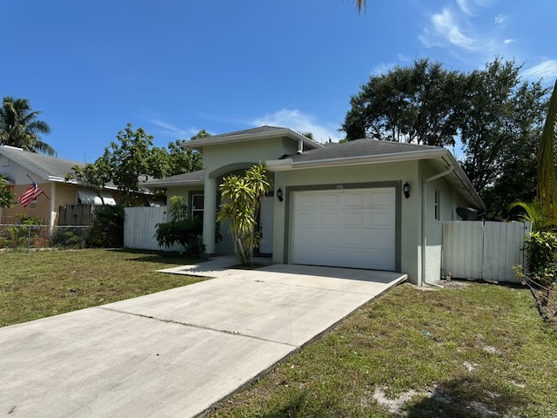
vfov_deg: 56.8
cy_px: 209
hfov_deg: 71.6
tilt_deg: +3.2
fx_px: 386
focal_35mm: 24
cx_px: 278
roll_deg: -2.1
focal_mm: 6.86
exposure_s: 1/6623
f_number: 1.78
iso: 80
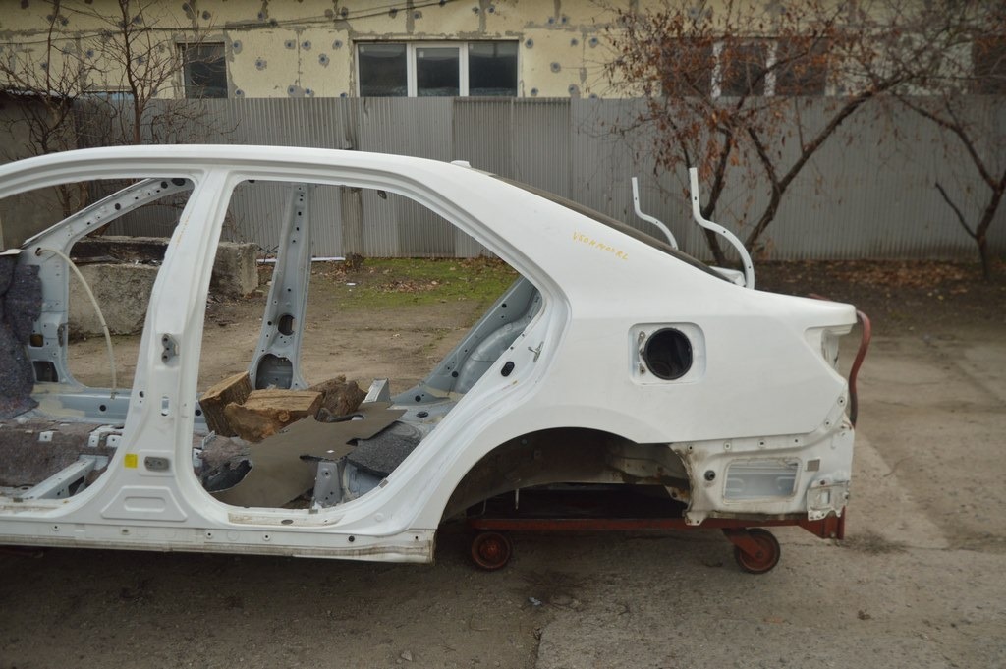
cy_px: 334
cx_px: 503
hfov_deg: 59.5
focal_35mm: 32
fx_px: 880
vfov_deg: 41.6
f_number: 3.8
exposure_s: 1/1250
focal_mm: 21
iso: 400
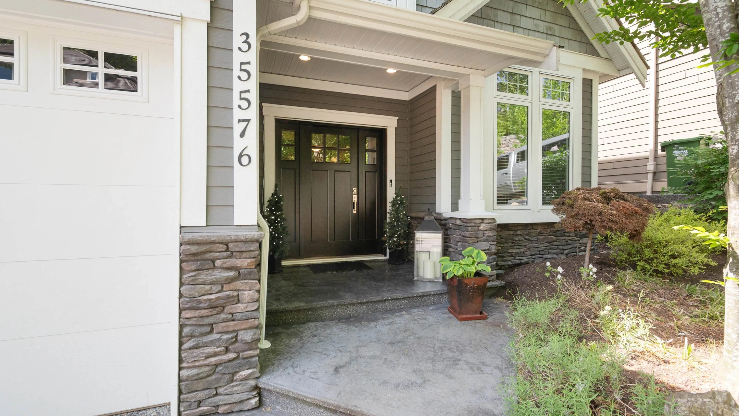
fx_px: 314
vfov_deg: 67.1
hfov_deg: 99.4
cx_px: 372
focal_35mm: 16
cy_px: 206
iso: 320
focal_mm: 10
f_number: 7.1
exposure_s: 1/125
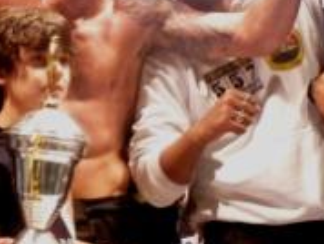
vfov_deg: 17.8
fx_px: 778
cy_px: 120
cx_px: 11
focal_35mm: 83
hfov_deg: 22.7
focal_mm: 5.5
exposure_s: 1/60
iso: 640
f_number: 2.8
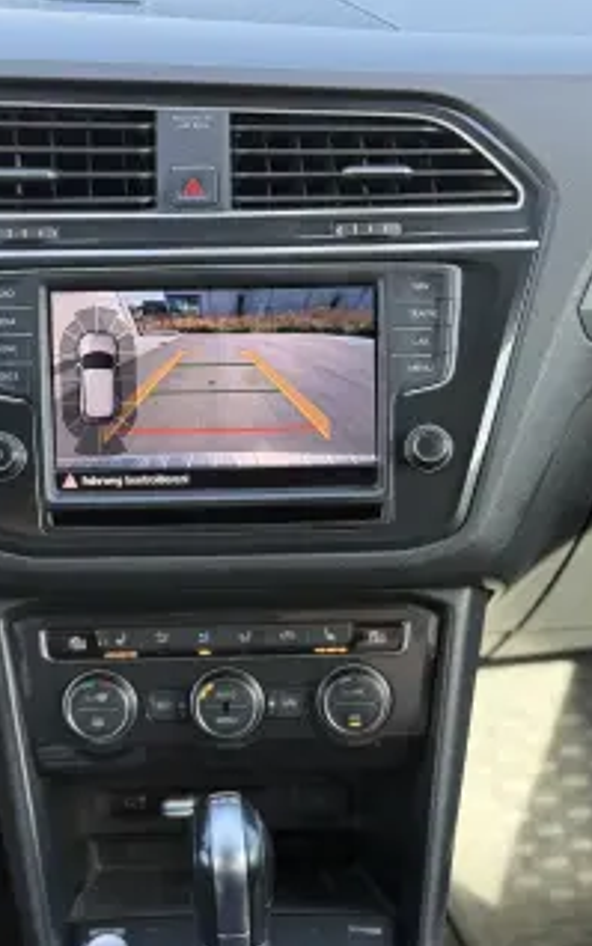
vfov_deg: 31.9
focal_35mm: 64
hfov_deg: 20.3
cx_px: 295
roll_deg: -2.0
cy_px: 583
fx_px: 1651
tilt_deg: -33.4
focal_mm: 6.76
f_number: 1.78
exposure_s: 1/94
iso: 100
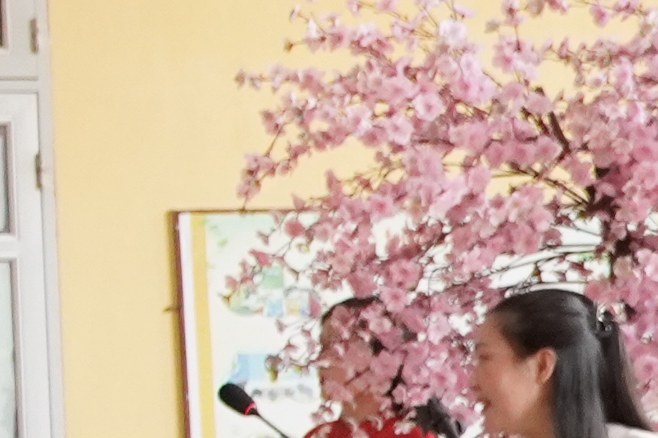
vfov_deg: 5.9
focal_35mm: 231
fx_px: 4221
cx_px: -1542
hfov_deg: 7.5
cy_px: 131
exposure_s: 1/125
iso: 2000
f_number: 4
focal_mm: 22
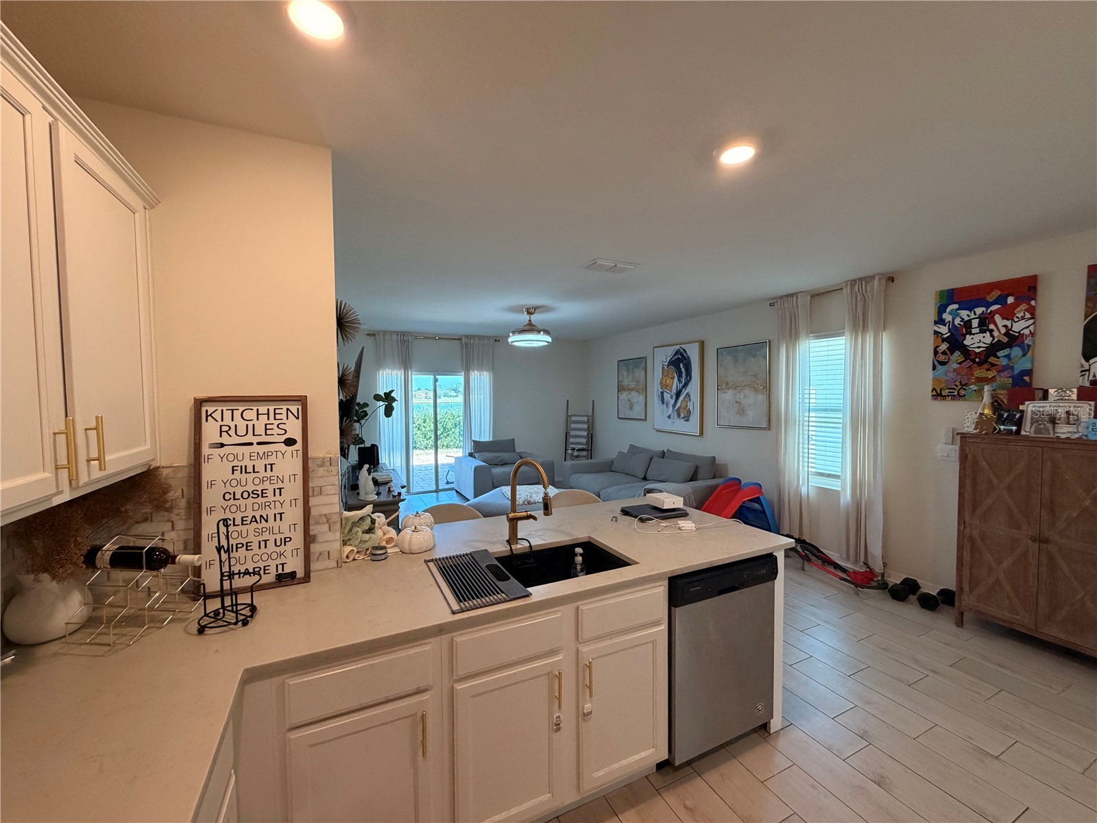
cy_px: 412
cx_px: 548
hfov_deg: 102.1
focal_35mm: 14
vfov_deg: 85.7
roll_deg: +0.9
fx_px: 444
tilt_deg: -2.7
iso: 320
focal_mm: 2.22
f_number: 2.2
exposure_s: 1/120
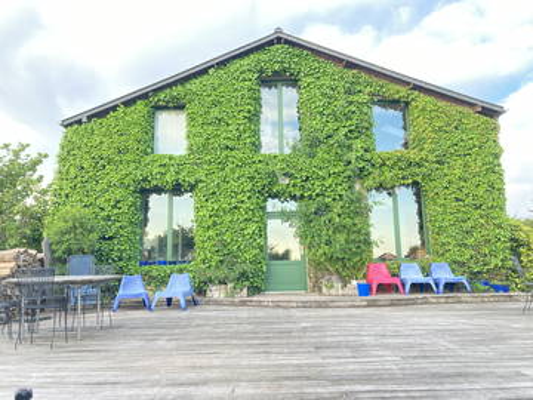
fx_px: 431
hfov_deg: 63.4
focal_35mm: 28
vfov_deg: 49.7
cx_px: 266
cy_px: 200
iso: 50
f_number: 1.8
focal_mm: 3.99
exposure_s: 1/121
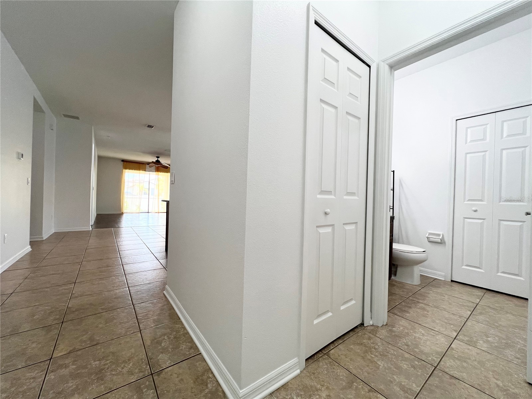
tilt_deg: -0.4
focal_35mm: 13
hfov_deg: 106.2
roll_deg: -1.8
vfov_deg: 89.9
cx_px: 266
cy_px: 200
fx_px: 200
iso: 160
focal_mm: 1.57
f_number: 1.8
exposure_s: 1/120
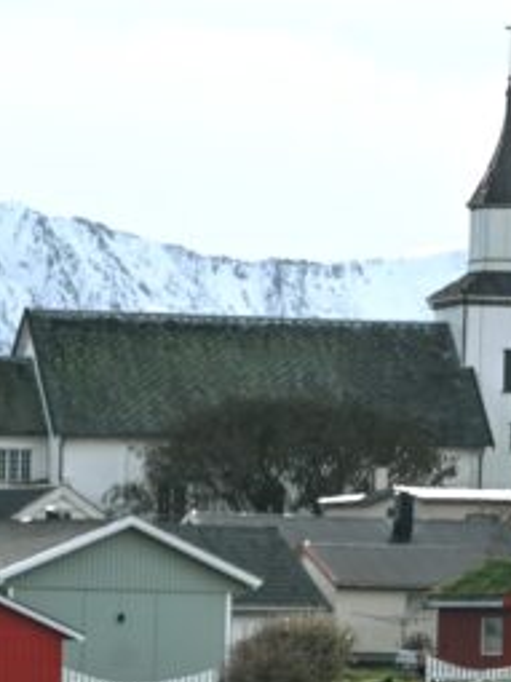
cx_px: 364
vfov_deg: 3.4
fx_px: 11386
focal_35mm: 578
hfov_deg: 2.6
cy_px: 511
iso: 220
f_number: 5.6
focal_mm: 170
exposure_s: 1/500
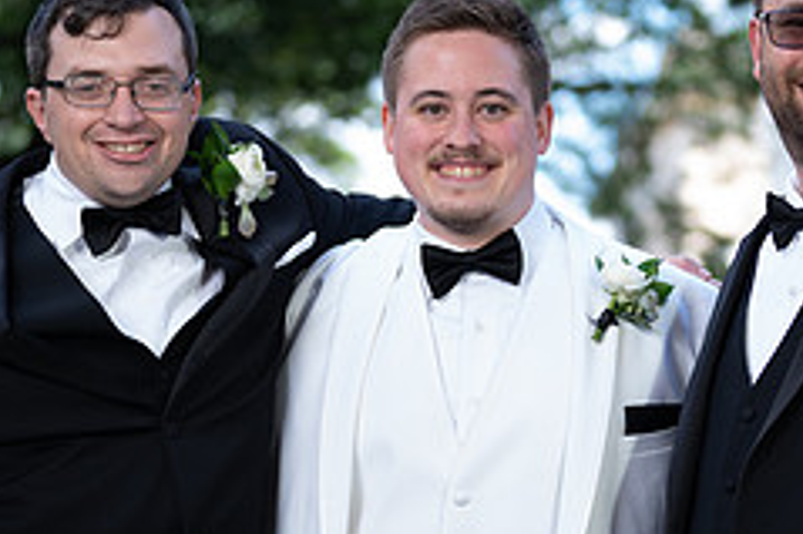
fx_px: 3789
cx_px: 544
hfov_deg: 12.1
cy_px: 398
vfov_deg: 8.1
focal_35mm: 170
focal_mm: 70
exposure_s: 1/200
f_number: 2.8
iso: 50
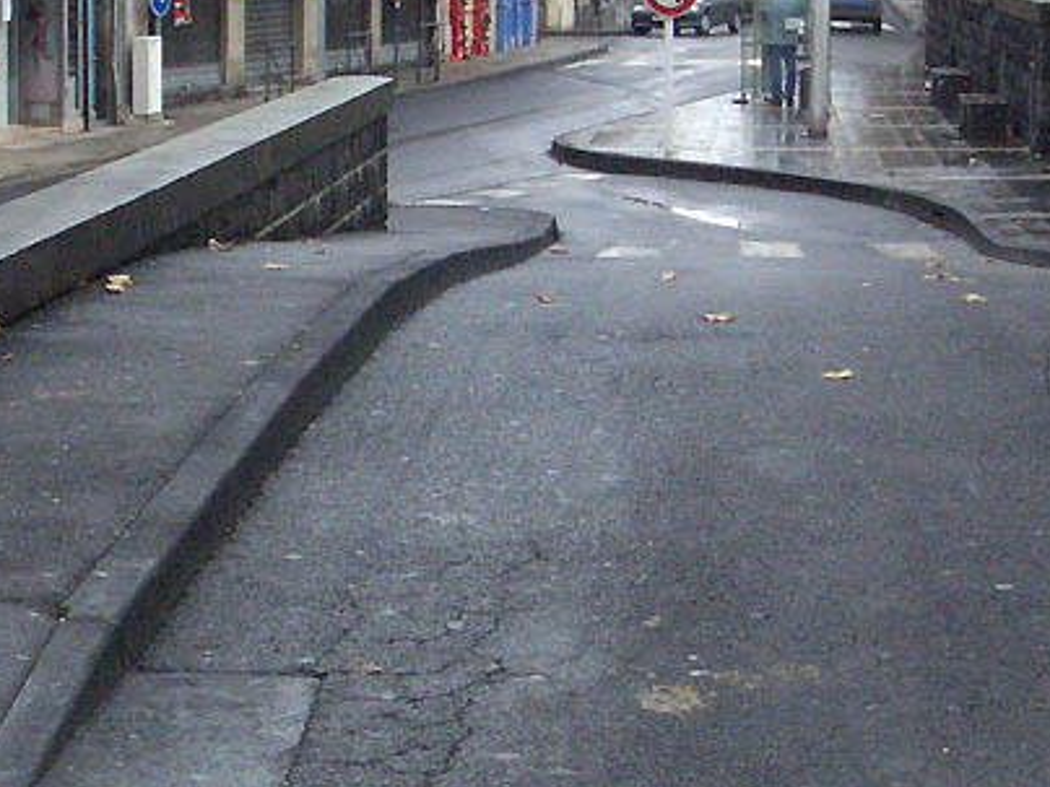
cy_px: 218
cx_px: 530
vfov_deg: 15.2
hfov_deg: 20.2
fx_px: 2942
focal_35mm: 97
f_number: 5
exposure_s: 1/400
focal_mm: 8.2
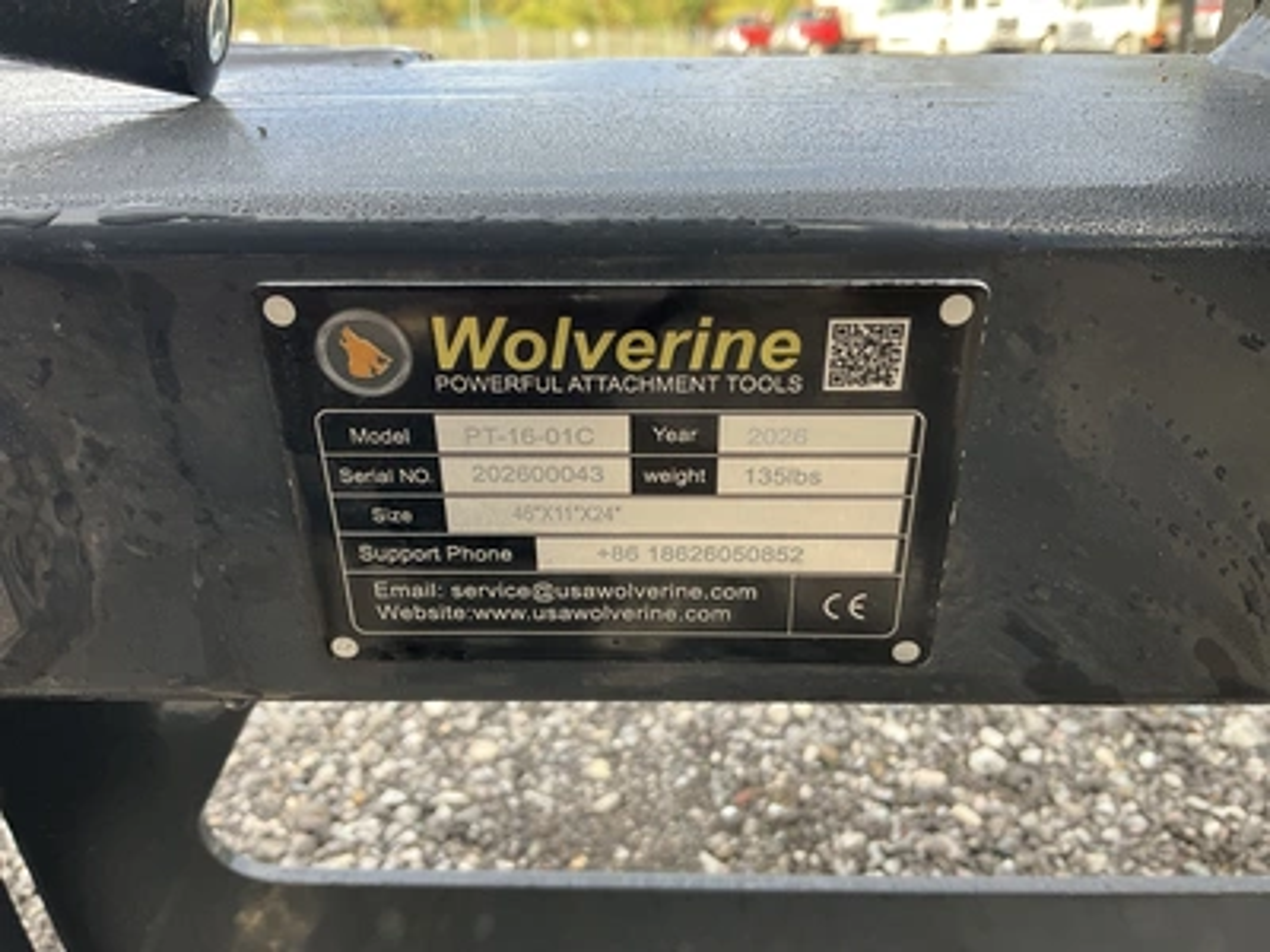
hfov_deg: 61.7
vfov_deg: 48.2
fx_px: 1064
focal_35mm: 29
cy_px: 476
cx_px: 635
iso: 25
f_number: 1.8
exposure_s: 1/122
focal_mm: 3
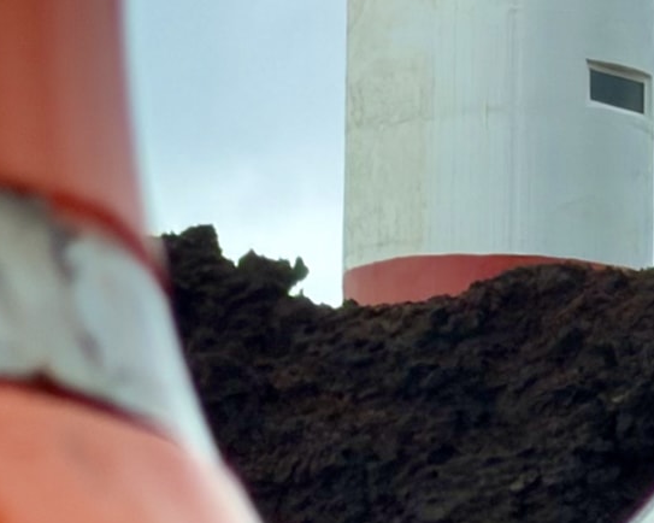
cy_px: -385
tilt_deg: +11.9
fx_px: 17820
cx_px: 585
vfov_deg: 1.7
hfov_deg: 2.1
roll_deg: -1.2
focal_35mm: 921
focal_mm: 16.89
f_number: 2.8
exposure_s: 1/639
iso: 40
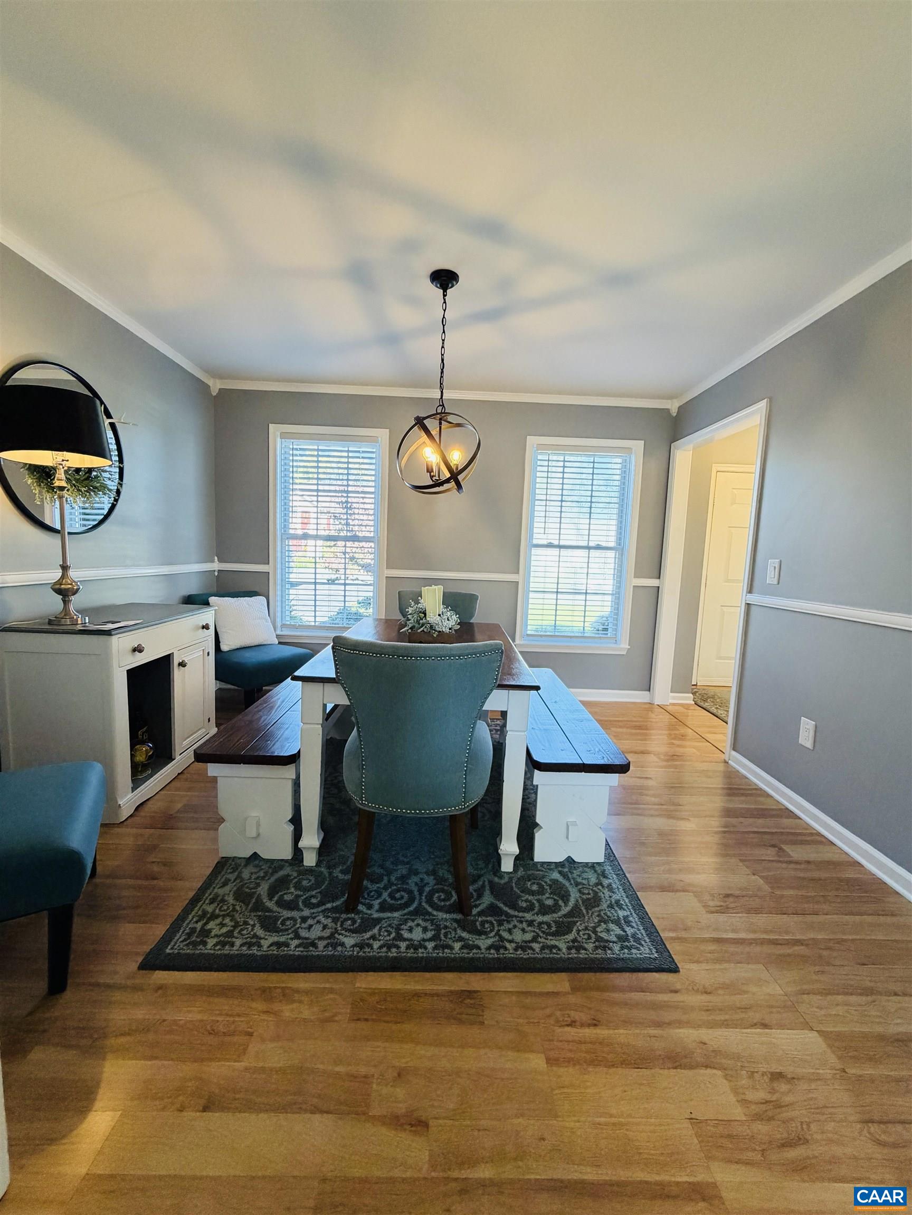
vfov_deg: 102.1
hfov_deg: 85.7
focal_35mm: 14
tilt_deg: -6.4
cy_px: 608
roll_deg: -2.8
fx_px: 492
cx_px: 456
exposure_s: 1/120
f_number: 2.2
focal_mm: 2.22
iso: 320
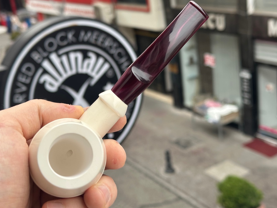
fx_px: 440
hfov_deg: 34.9
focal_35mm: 55
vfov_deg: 26.5
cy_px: 89
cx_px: 134
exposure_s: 1/320
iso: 64
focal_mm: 6.86
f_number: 1.78
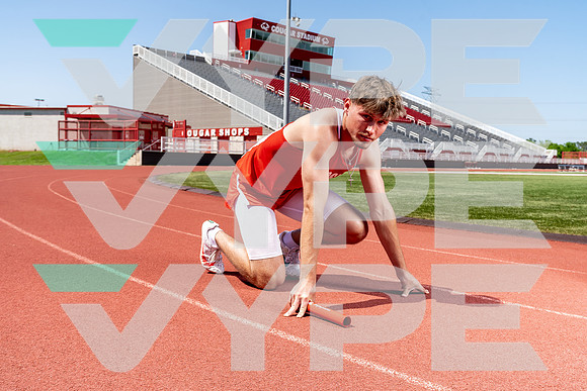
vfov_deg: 36.0
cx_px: 294
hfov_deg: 51.9
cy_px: 196
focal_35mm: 37
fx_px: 603
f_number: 8
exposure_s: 1/250
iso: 100
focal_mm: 37
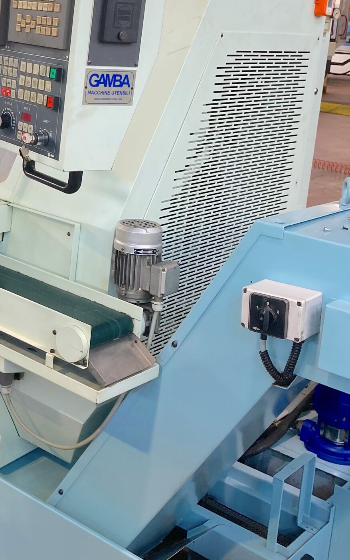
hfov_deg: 22.5
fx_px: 839
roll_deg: -1.9
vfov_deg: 36.5
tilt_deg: -11.0
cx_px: -16
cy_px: 182
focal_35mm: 55
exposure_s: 1/100
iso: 64
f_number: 1.8
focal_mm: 3.99
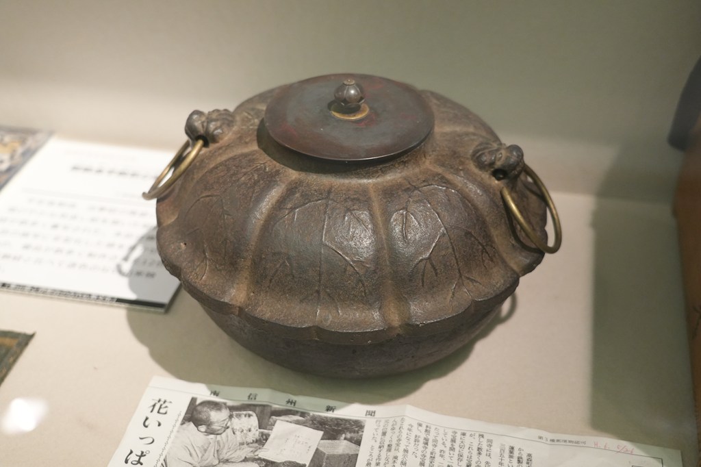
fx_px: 895
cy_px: 234
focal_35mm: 46
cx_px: 350
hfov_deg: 42.8
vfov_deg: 29.2
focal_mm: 46
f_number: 4
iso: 4000
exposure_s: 1/160
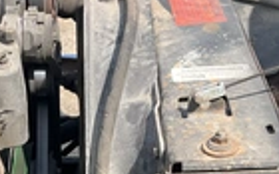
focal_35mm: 88
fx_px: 668
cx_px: 0
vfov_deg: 14.4
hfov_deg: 22.7
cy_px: 202
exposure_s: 1/829
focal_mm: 3
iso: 25
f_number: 1.8
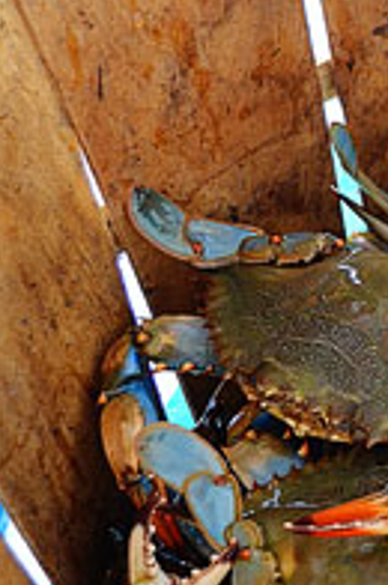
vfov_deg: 20.6
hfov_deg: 12.5
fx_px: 1606
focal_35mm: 99
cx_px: 706
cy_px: 212
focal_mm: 18
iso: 100
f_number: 3.5
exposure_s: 1/60
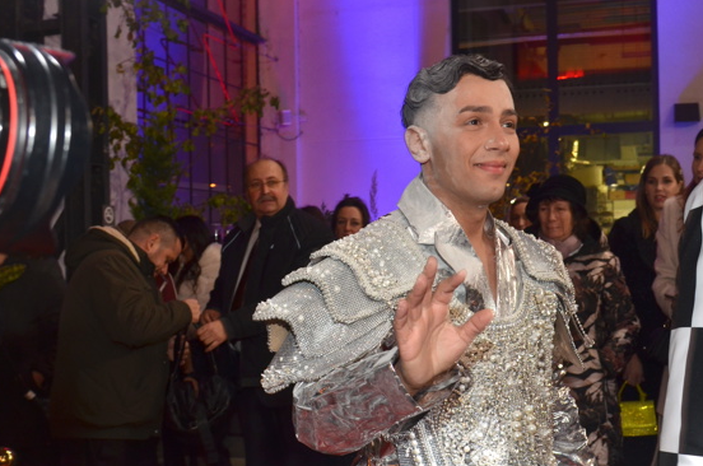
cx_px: 382
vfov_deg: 29.8
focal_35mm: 45
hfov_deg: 43.6
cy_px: 235
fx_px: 877
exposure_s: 1/60
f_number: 5.6
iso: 640
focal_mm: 24
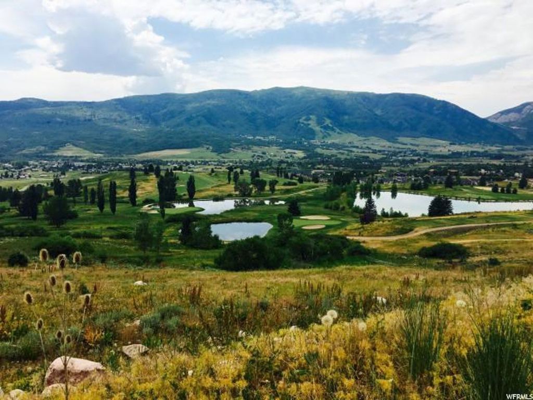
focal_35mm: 29
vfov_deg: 48.2
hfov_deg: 61.7
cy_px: 200
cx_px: 266
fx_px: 447
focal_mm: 4.15
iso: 25
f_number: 2.2
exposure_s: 1/2079
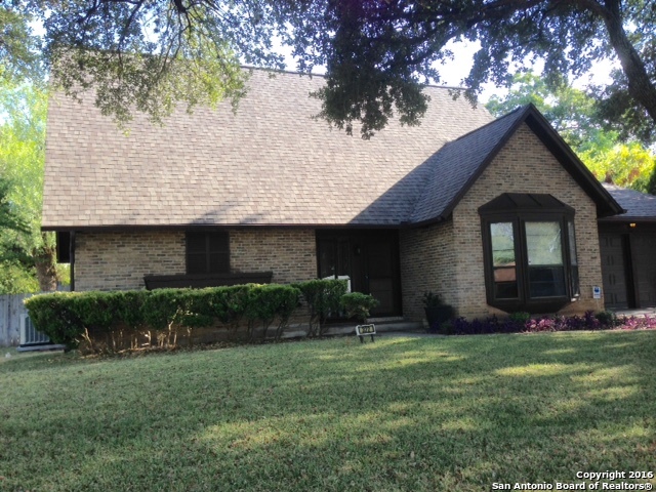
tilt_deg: +5.1
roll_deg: +0.2
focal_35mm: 33
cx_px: 328
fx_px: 625
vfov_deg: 42.9
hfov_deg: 55.4
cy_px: 246
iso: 50
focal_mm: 4.12
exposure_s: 1/254
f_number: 2.4
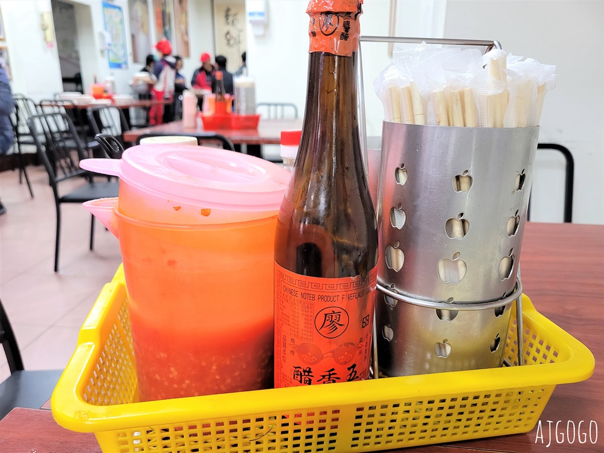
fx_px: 454
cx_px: 302
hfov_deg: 67.3
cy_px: 226
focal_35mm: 26
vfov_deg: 53.1
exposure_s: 1/40
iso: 250
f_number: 1.8
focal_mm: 5.4
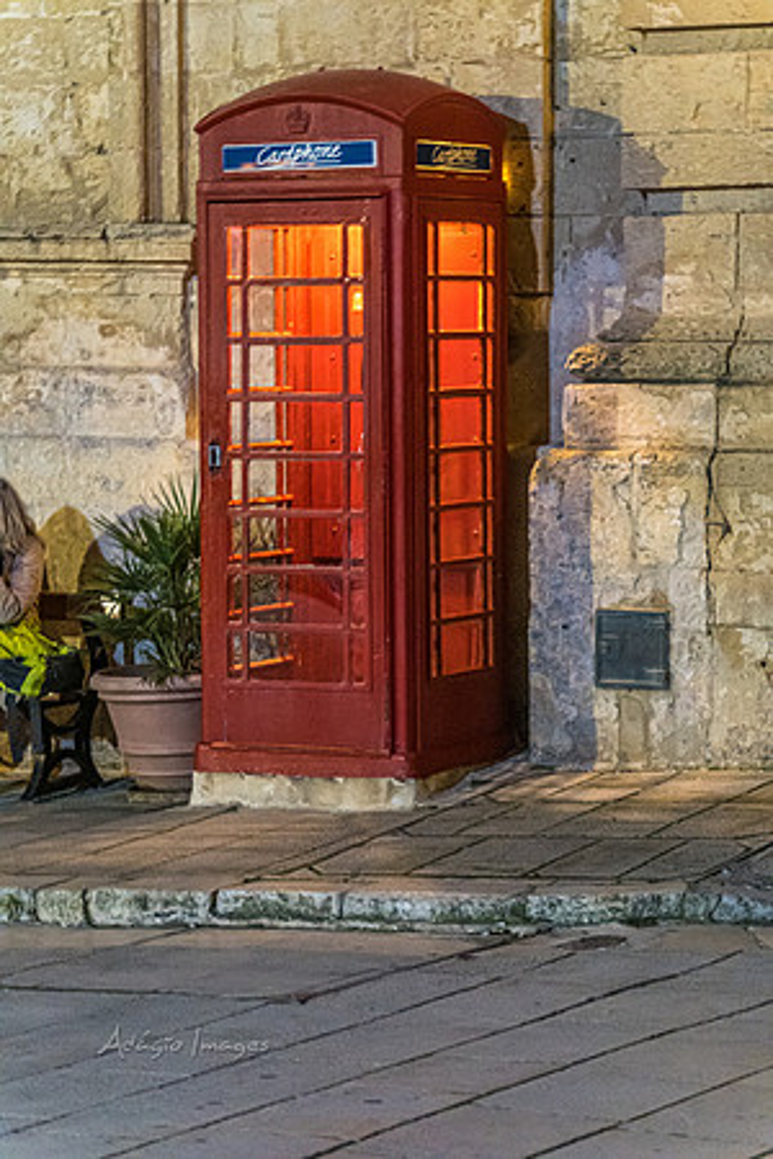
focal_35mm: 114
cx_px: 386
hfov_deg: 12.0
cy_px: 580
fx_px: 3671
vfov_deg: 17.9
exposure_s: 1/8
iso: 6400
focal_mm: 76
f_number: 6.3
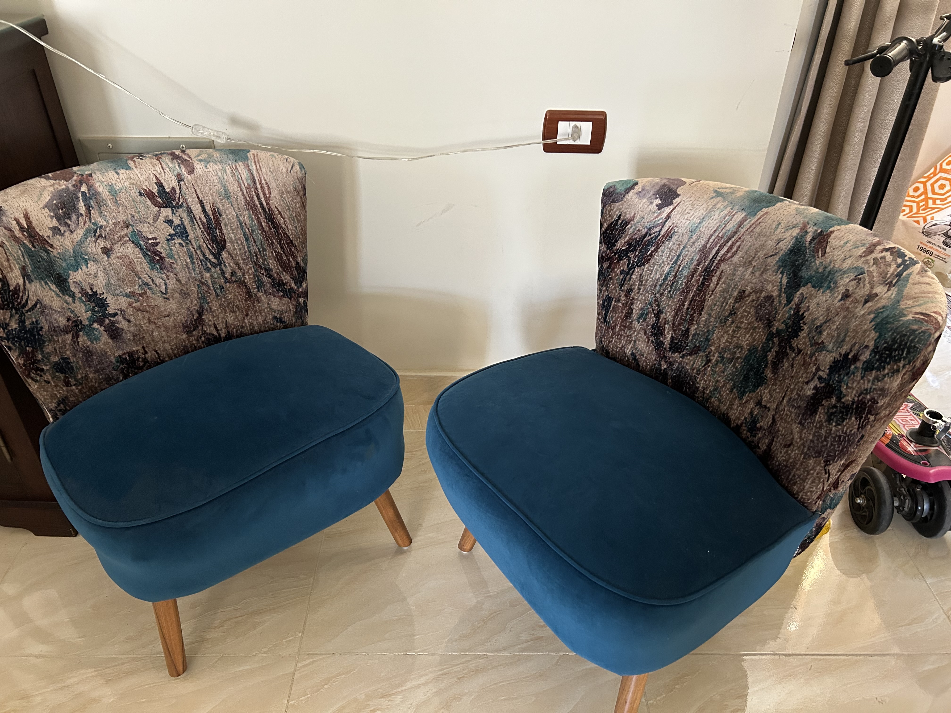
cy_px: 356
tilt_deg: -35.2
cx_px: 476
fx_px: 714
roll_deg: -0.3
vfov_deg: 53.1
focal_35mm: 26
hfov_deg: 67.3
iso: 400
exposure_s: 1/60
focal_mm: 5.7
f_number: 1.5
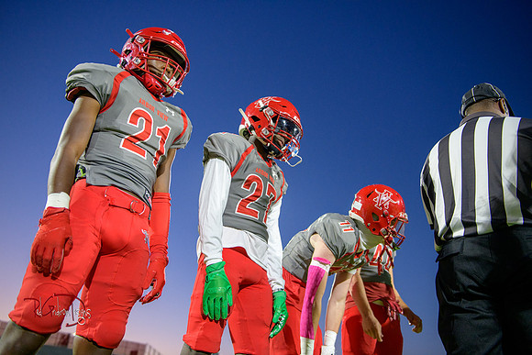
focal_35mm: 32
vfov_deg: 41.1
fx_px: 473
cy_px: 178
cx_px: 266
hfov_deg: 58.7
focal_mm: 32
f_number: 2.8
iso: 1250
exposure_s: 1/200
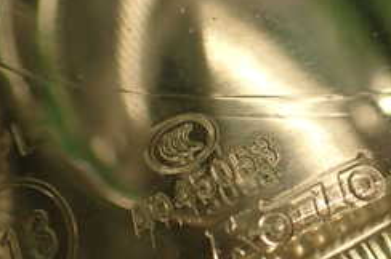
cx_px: 337
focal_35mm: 82
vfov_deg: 16.5
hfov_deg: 24.2
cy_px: 185
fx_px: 889
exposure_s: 1/60
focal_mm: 5.79
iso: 100
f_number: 2.4
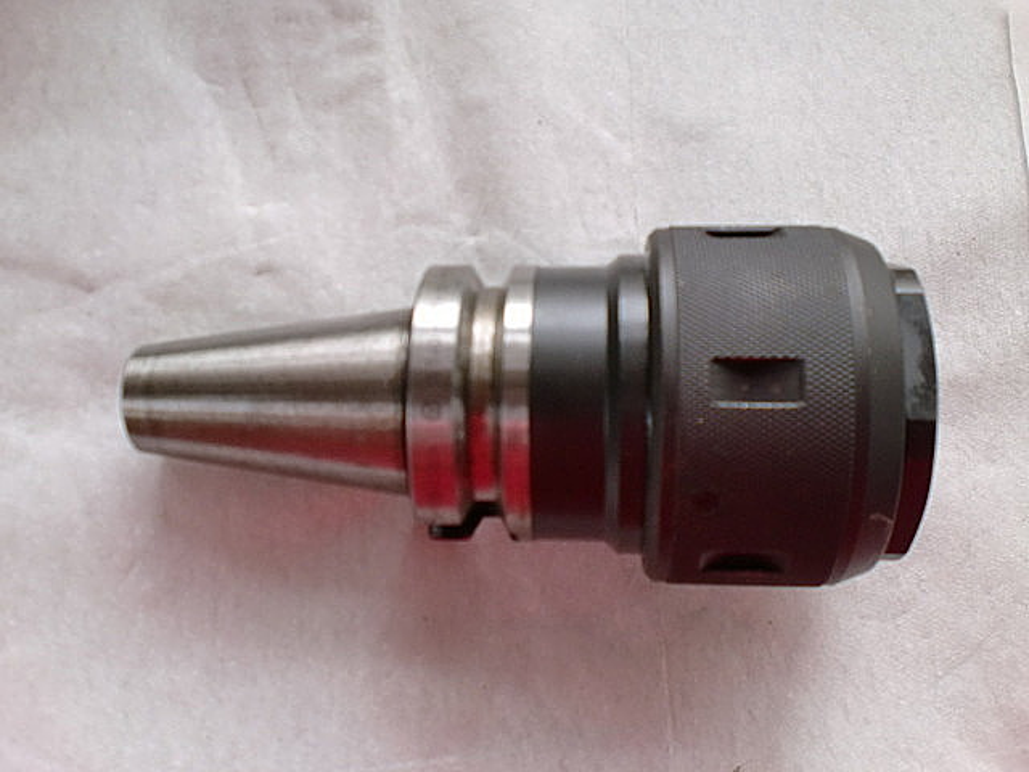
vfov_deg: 40.7
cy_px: 386
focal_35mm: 35
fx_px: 1040
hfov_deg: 52.6
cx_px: 514
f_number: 3.1
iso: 100
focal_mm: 6.3
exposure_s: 1/60
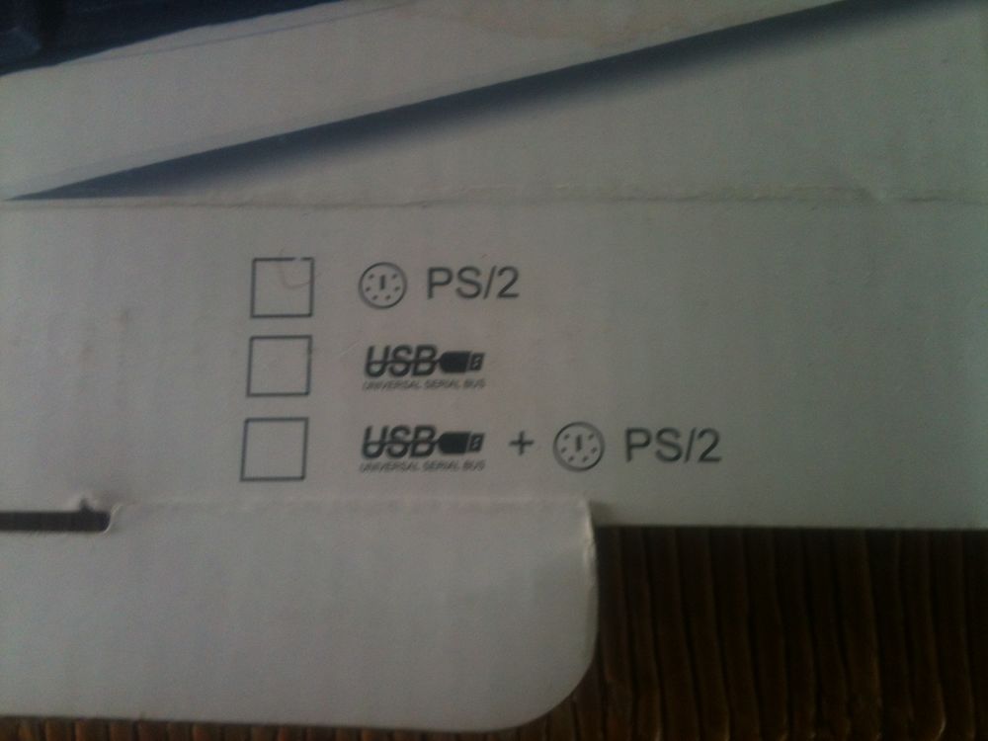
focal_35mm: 35
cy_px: 370
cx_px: 494
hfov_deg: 52.6
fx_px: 999
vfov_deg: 40.7
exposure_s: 1/17
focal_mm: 3.85
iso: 80
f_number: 2.8
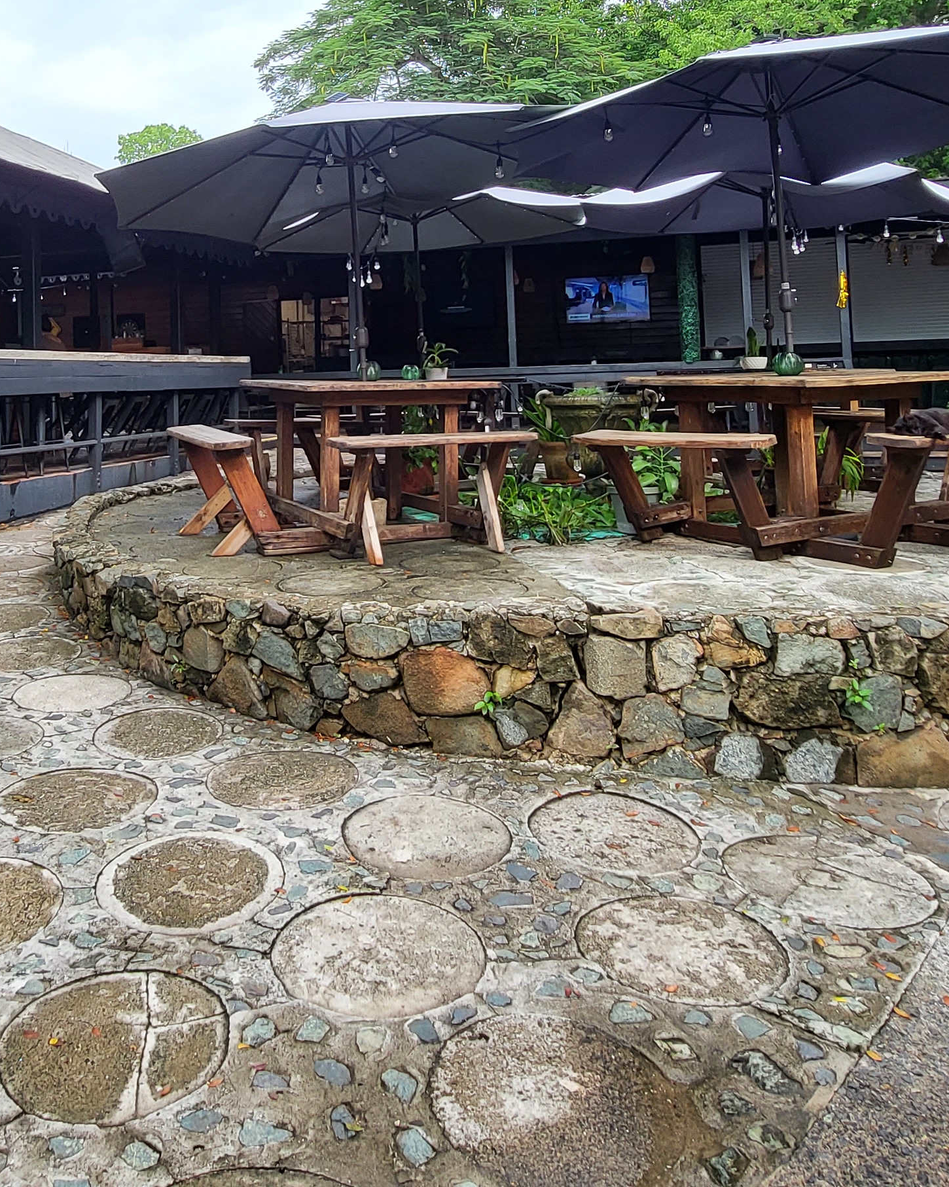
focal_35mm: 28
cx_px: 315
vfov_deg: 59.4
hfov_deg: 50.6
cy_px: 320
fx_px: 983
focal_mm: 1.74
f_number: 2.2
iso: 32
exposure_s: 1/204
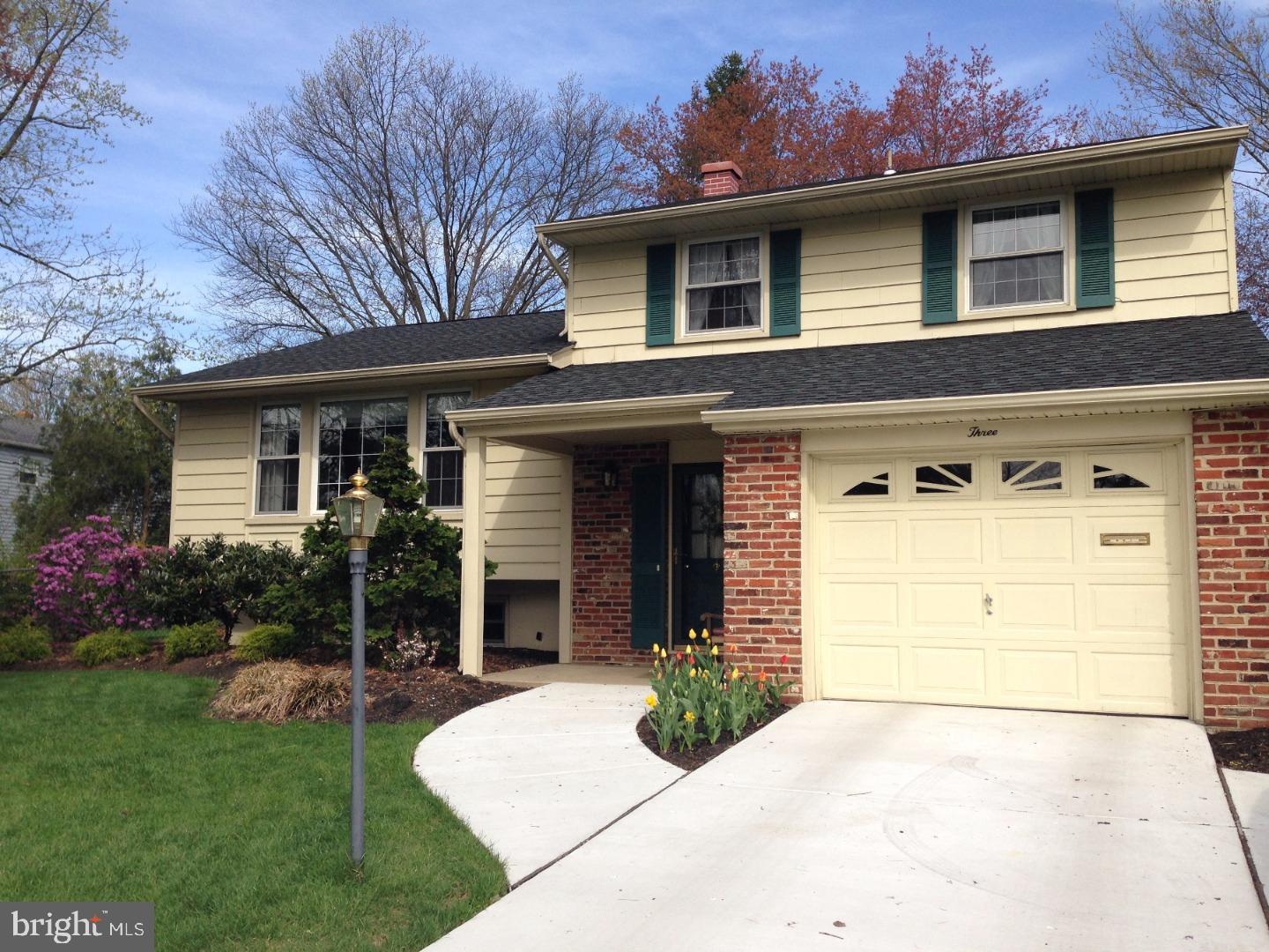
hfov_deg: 55.4
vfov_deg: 42.9
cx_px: 634
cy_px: 476
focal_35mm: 33
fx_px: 1210
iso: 50
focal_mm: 4.12
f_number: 2.4
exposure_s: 1/903
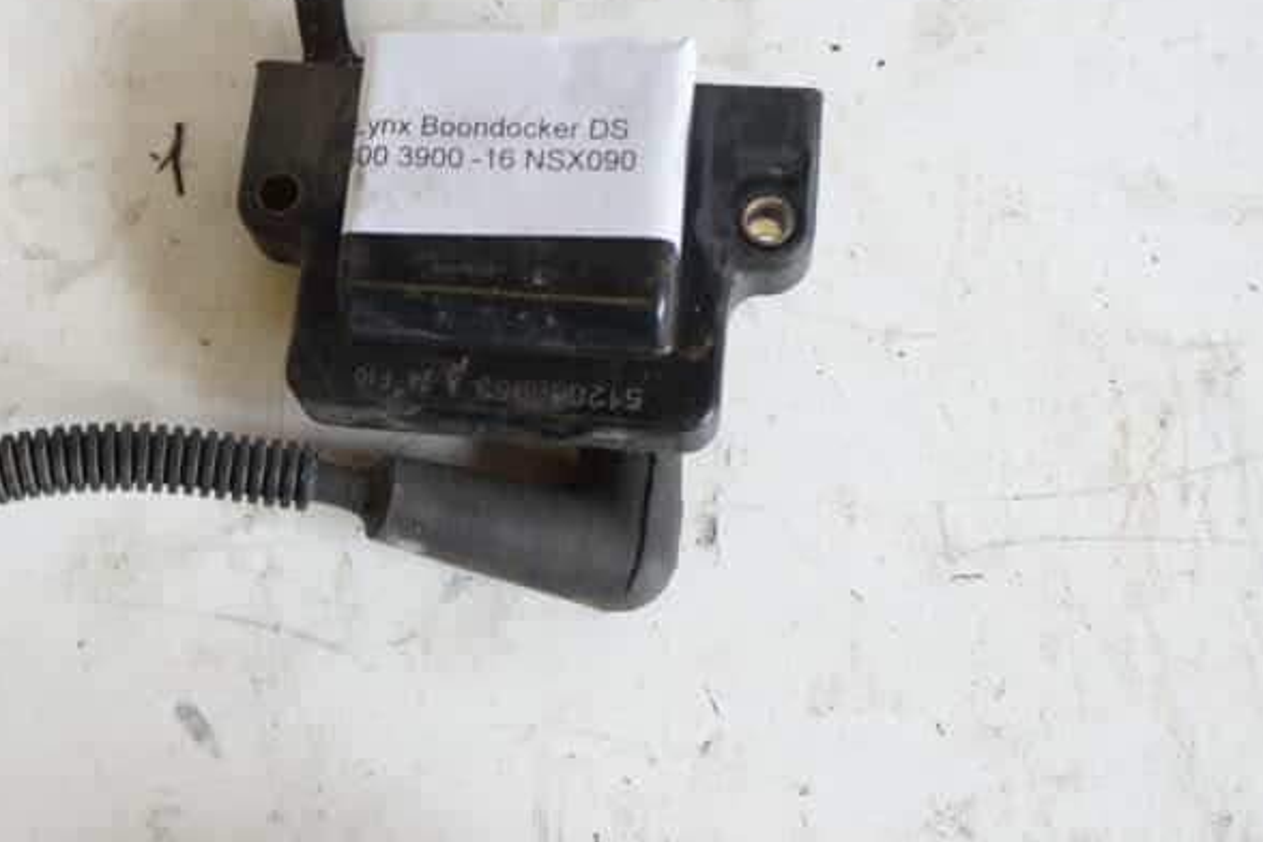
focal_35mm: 47
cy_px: 323
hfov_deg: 41.3
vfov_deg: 28.6
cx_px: 404
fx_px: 1649
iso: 320
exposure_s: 1/60
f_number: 4
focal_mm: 18
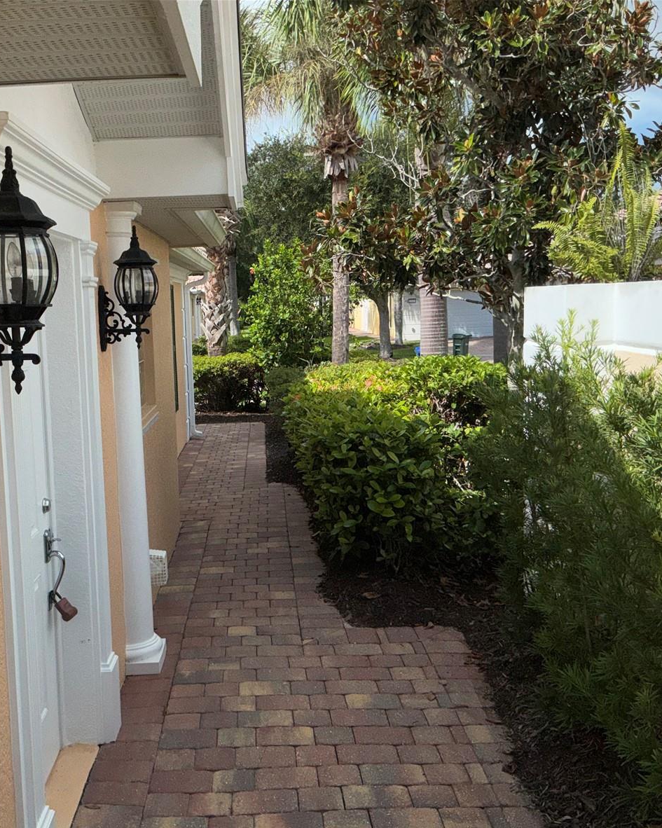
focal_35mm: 37
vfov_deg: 49.1
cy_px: 420
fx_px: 907
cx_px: 214
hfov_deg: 39.6
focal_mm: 3
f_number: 1.8
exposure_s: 1/3322
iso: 16
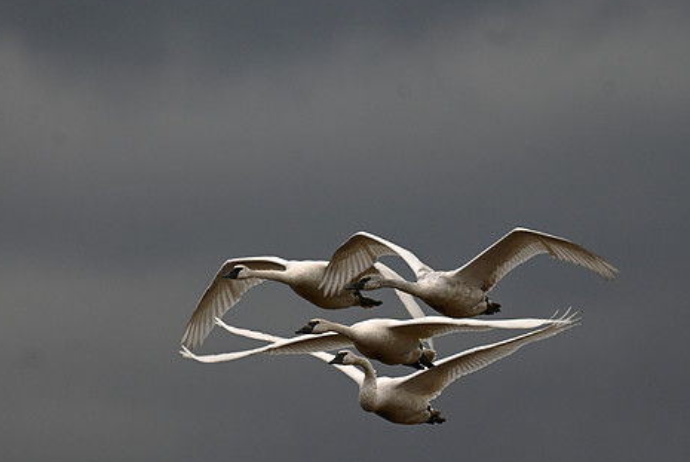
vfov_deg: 1.4
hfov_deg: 2.1
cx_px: 386
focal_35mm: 997
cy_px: 246
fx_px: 19127
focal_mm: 800
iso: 400
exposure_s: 1/1500
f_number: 6.3
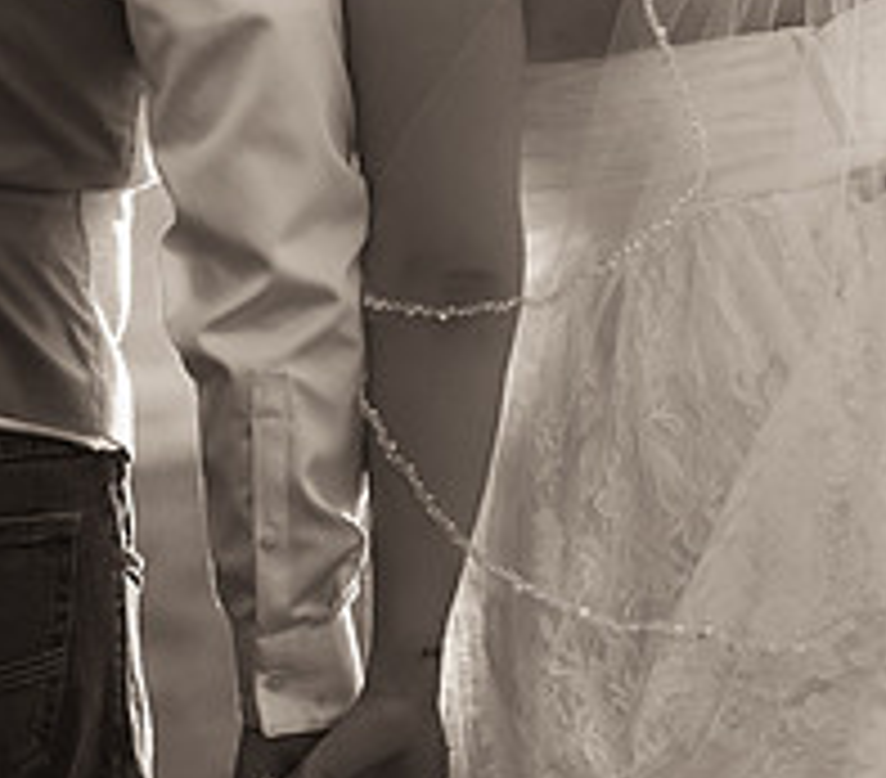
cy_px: -166
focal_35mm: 603
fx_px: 16432
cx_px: 435
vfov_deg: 2.7
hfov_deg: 3.1
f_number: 4.5
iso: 400
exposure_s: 1/400
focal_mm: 195
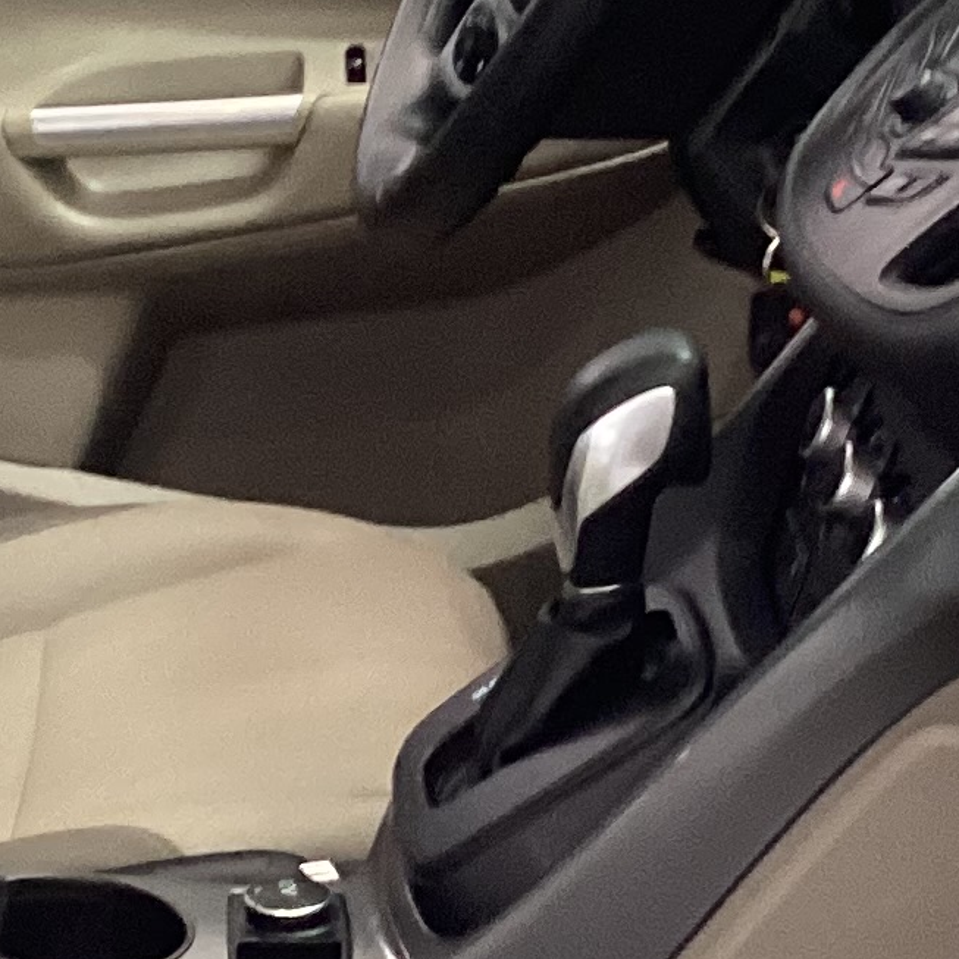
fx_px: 4294
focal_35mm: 137
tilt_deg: -25.0
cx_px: 292
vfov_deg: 12.7
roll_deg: +2.2
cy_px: 684
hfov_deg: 12.7
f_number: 2.4
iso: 250
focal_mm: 3.3
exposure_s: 1/50
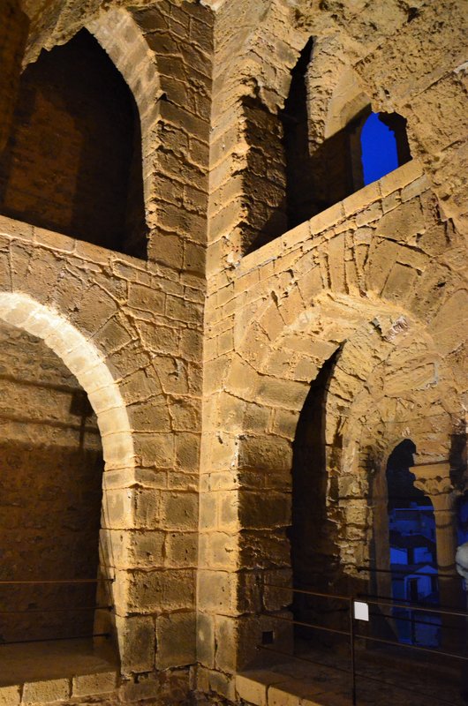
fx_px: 529
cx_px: 234
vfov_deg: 67.5
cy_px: 353
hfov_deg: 47.7
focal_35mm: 27
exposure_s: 1/20
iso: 6400
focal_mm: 18
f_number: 6.3
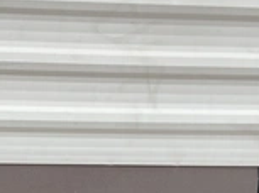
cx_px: 102
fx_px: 567
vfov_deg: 18.7
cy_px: 205
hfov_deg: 25.7
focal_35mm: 76
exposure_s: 1/162
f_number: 1.8
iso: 20
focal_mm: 3
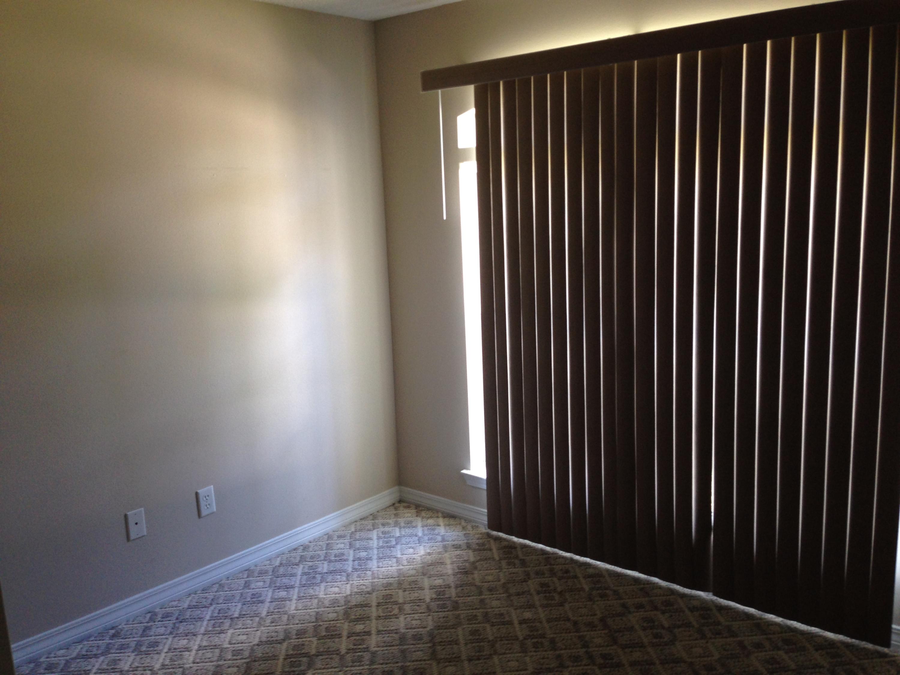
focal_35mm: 33
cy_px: 338
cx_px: 450
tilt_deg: -9.8
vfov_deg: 42.9
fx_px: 858
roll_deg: +2.7
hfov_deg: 55.4
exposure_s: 1/20
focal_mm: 4.12
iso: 80
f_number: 2.4
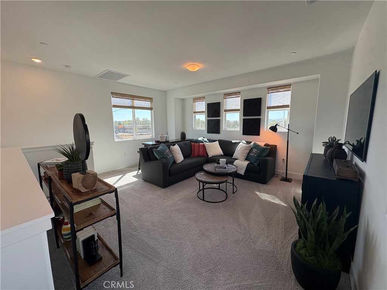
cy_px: 145
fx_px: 157
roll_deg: +1.3
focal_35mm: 14
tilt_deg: -8.8
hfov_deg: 102.1
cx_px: 194
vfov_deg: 85.7
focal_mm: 2.22
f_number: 2.2
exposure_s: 1/233
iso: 64
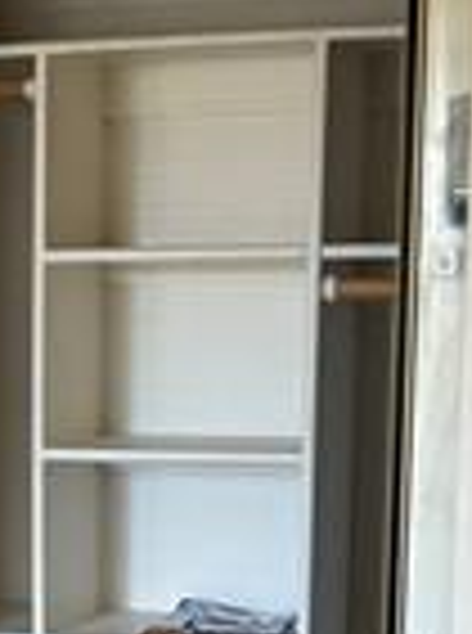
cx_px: -81
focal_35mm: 111
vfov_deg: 17.3
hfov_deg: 13.0
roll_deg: +1.2
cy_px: 647
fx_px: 2027
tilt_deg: -13.1
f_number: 1.6
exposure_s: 1/60
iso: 500
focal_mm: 5.96
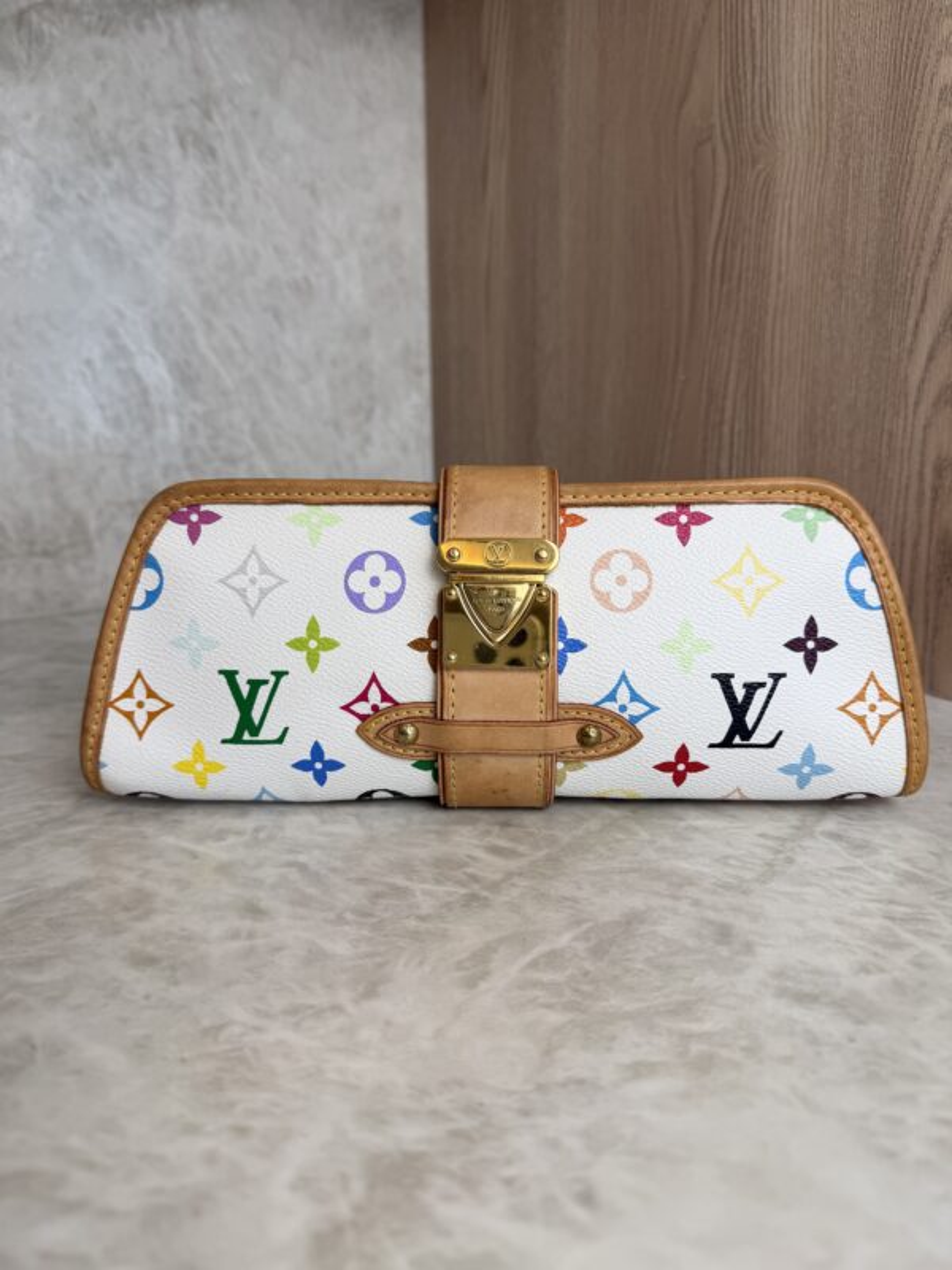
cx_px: 476
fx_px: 880
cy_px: 635
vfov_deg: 71.6
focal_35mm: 24
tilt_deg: -13.8
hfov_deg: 56.8
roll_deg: +0.6
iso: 64
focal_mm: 6.76
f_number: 1.78
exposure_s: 1/181
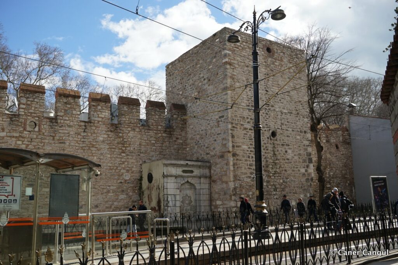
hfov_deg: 57.2
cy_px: 132
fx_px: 365
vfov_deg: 40.0
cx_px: 199
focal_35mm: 33
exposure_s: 1/200
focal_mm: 33
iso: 100
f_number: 8
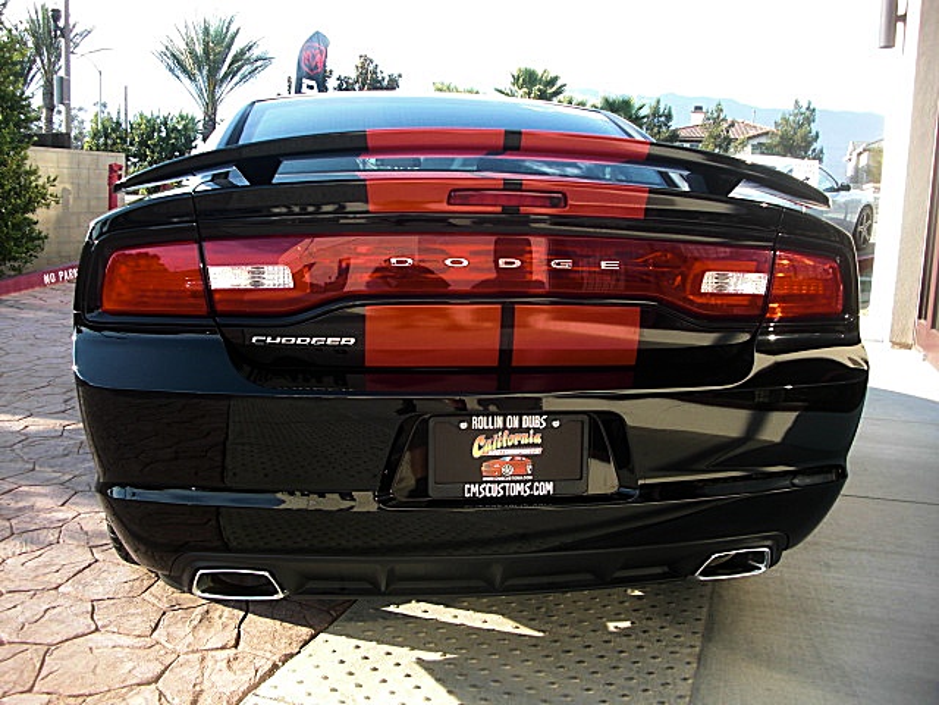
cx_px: 470
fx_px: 977
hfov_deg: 51.4
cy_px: 352
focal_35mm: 36
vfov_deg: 39.7
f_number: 2.8
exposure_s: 1/160
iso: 50
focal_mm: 6.3
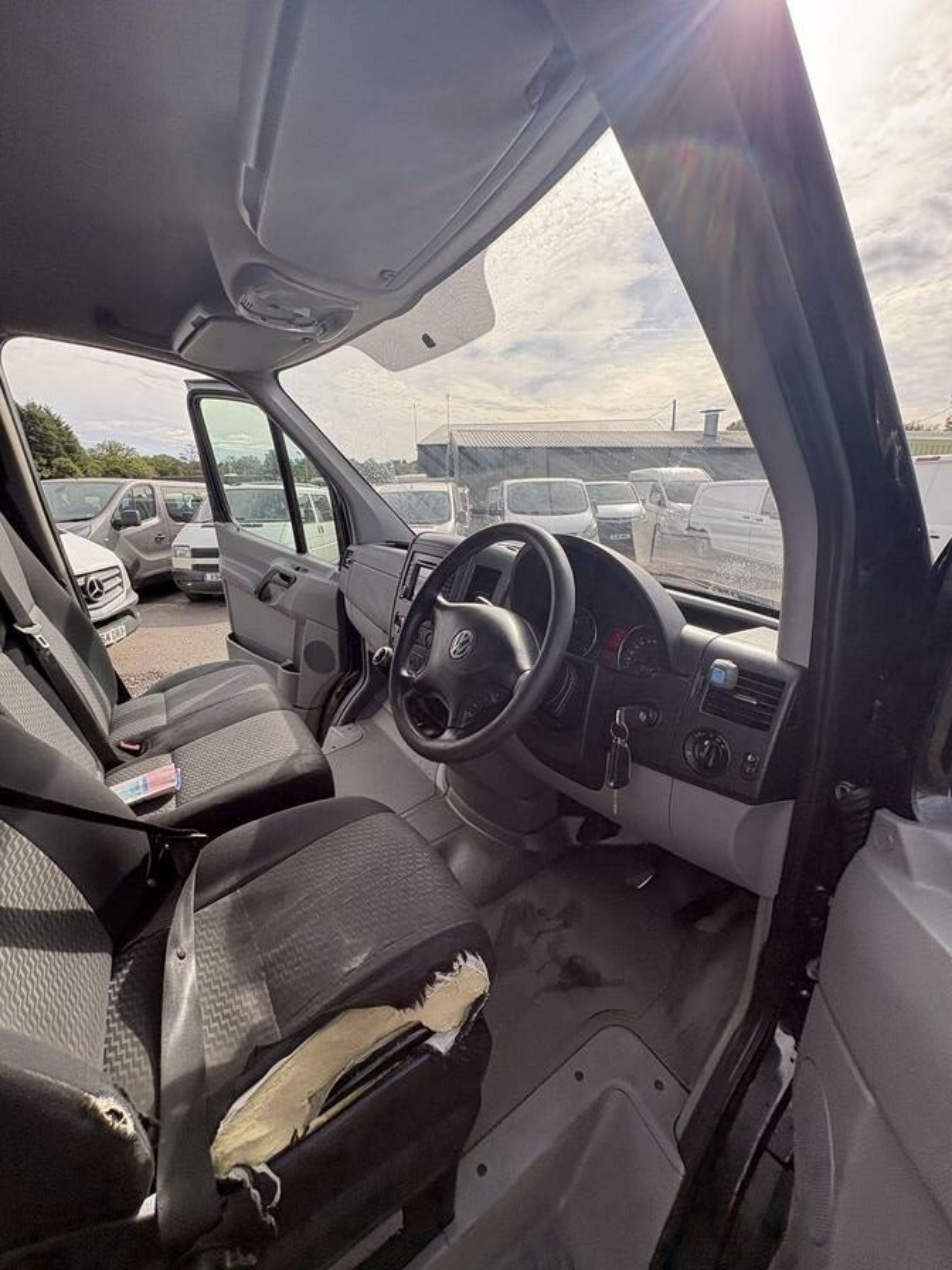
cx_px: 476
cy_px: 635
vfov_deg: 102.1
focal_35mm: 14
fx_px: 513
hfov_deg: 85.7
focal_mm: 2.22
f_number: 2.2
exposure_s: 1/561
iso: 40
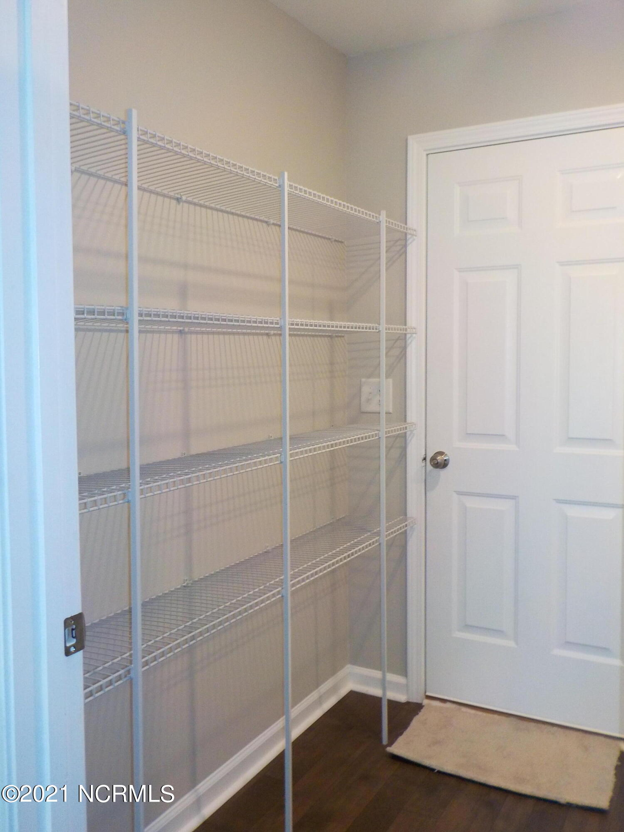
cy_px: 416
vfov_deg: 60.0
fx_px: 721
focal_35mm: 30
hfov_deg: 46.8
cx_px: 312
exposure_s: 1/30
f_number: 3.3
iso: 280
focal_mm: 4.1
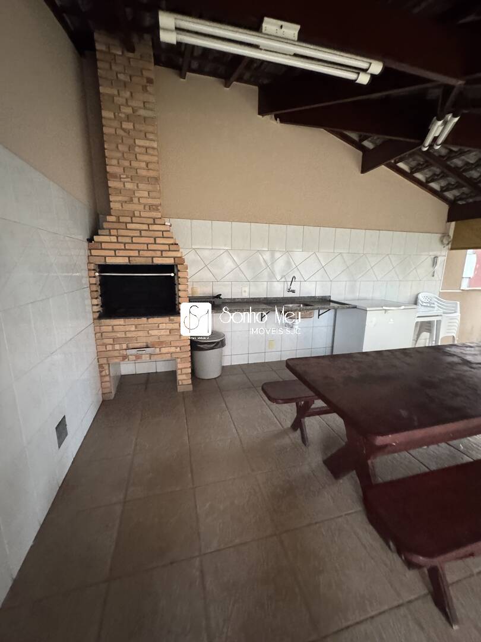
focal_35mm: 14
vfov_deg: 102.1
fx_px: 259
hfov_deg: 85.7
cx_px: 240
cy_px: 321
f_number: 2.2
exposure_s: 1/44
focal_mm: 2.22
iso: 1250
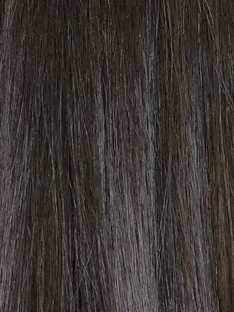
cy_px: 177
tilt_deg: -3.8
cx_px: 162
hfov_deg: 6.7
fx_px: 1991
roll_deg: -1.4
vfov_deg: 9.0
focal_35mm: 221
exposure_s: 1/33
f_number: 2.4
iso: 125
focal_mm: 6
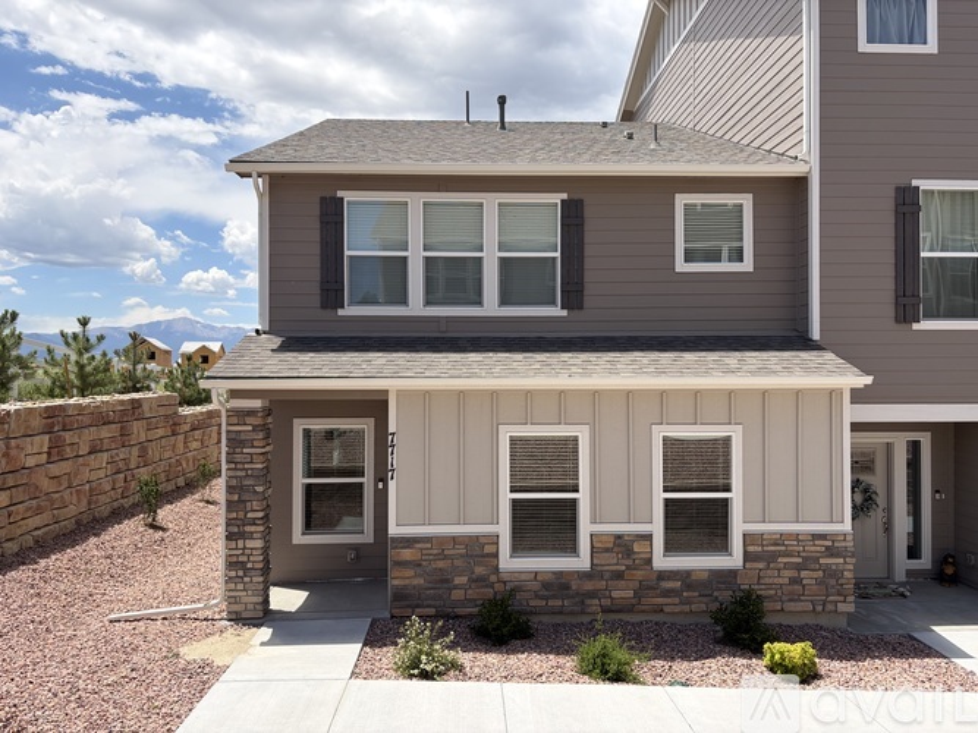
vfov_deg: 53.0
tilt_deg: +1.1
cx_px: 489
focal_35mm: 26
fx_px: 734
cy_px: 366
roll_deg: +0.8
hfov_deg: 67.3
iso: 50
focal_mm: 5.96
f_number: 1.6
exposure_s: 1/2747
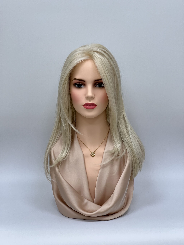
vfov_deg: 25.3
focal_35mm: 77
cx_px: 92
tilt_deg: -12.3
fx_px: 546
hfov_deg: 19.1
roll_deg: +0.5
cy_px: 122
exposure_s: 1/100
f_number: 2.8
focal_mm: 9
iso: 160
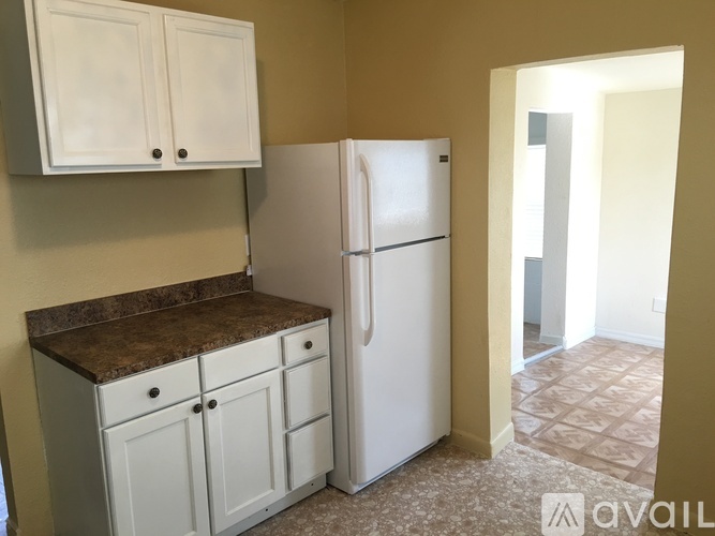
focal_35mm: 29
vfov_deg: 48.2
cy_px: 268
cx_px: 358
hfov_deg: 61.7
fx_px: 599
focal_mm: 4.15
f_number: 2.2
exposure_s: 1/15
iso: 32
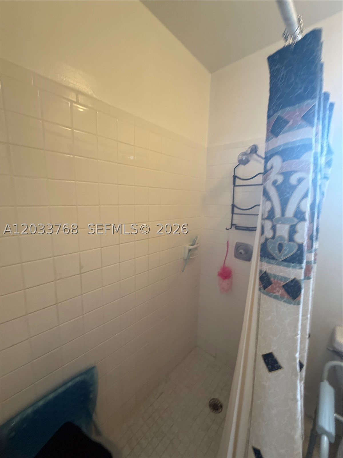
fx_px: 185
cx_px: 172
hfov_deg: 85.7
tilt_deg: -14.0
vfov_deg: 102.1
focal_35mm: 14
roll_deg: -1.8
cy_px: 229
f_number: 2.2
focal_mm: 2.22
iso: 200
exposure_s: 1/60
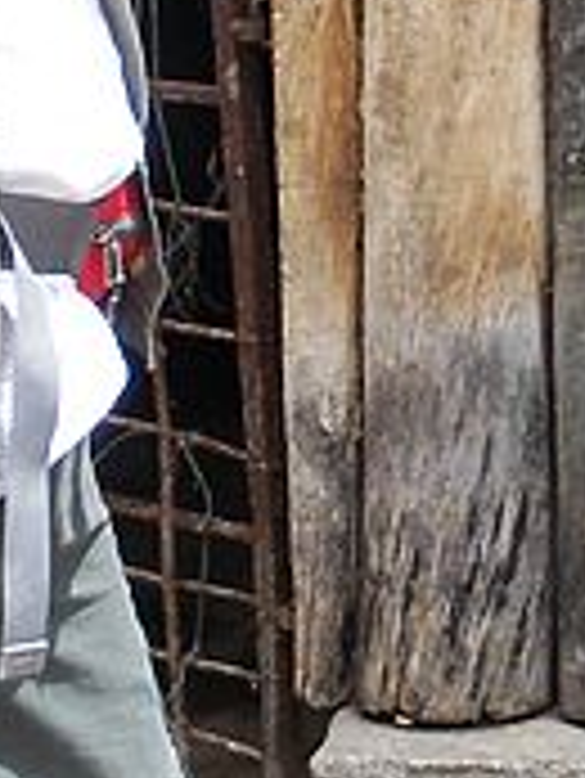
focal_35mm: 213
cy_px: 4
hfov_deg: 7.0
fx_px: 4794
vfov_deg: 9.2
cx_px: 486
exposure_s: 1/150
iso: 64
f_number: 3.5
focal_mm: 6.3
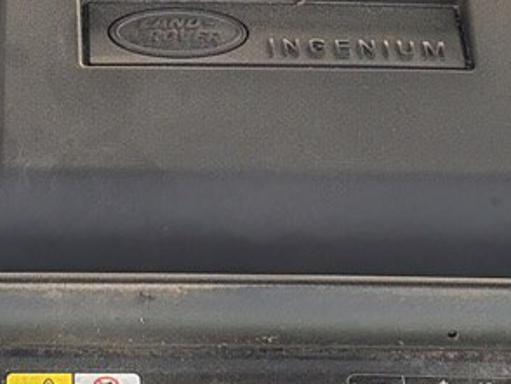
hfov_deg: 11.3
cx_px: 111
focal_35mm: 175
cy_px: -179
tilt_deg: -35.8
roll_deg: -5.1
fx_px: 2585
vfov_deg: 8.3
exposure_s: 1/331
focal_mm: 5.96
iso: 50
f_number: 1.6
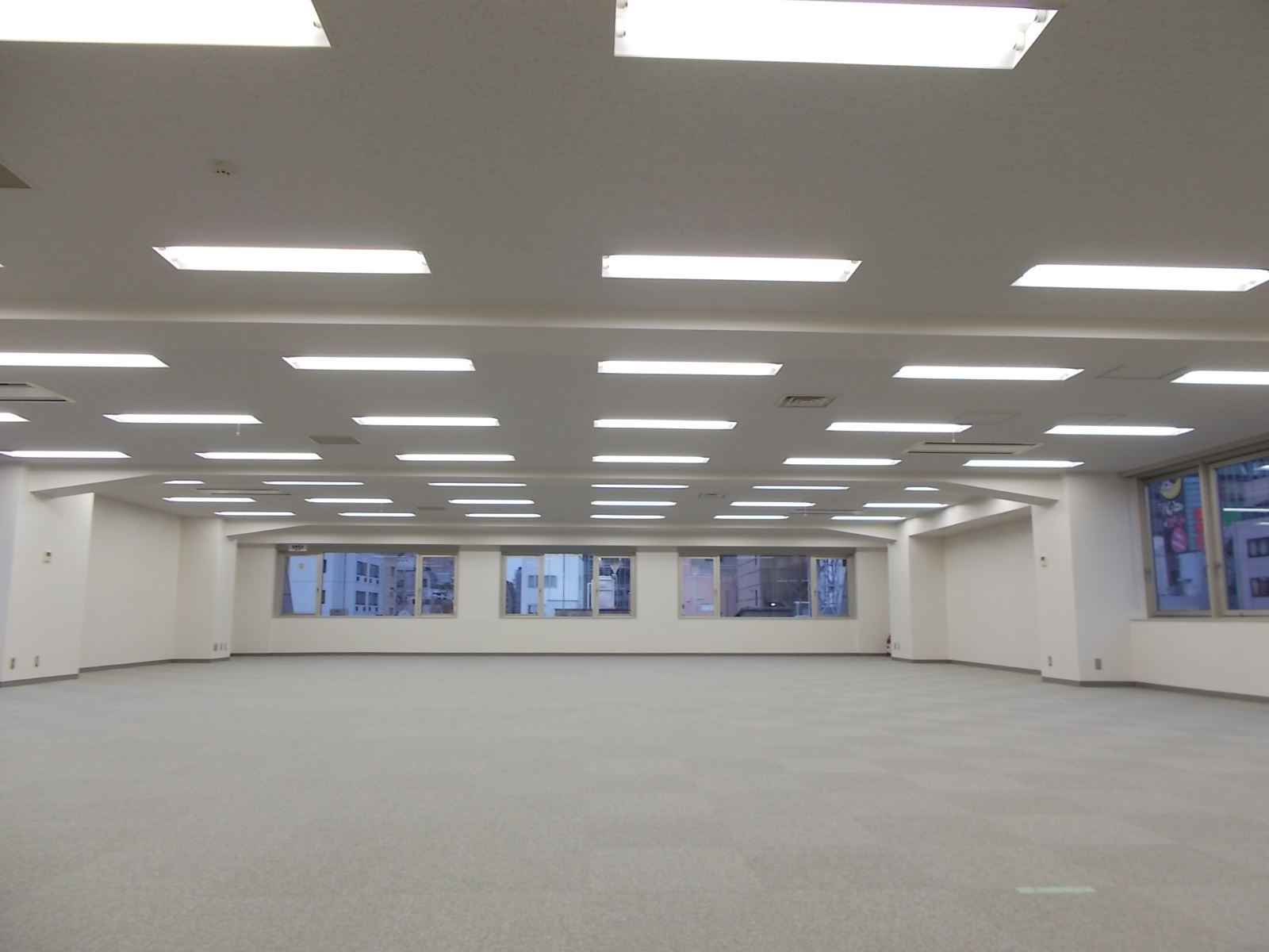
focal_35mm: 26
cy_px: 476
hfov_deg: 67.3
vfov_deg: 53.1
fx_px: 953
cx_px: 634
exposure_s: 1/25
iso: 80
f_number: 3.2
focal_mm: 4.6
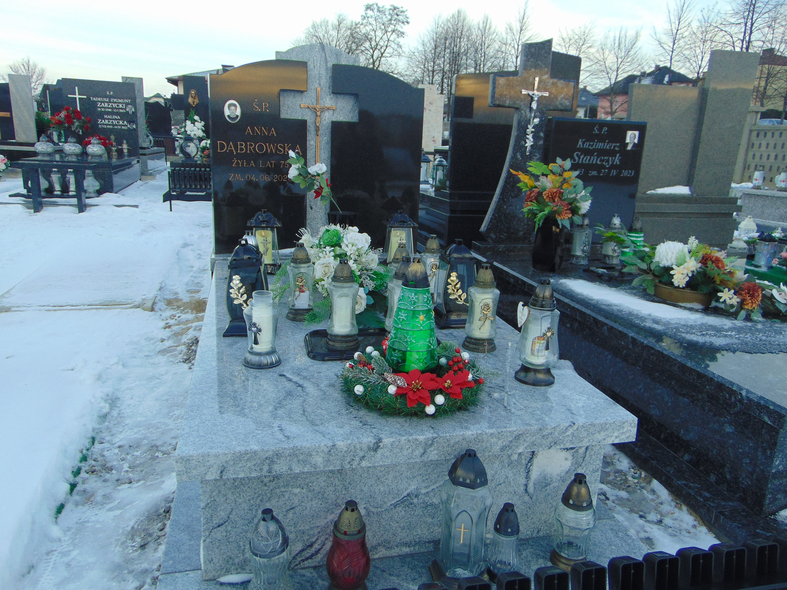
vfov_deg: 54.9
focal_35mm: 25
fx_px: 568
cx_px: 394
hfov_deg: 69.4
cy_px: 295
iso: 80
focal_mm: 4.5
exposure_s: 1/160
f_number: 3
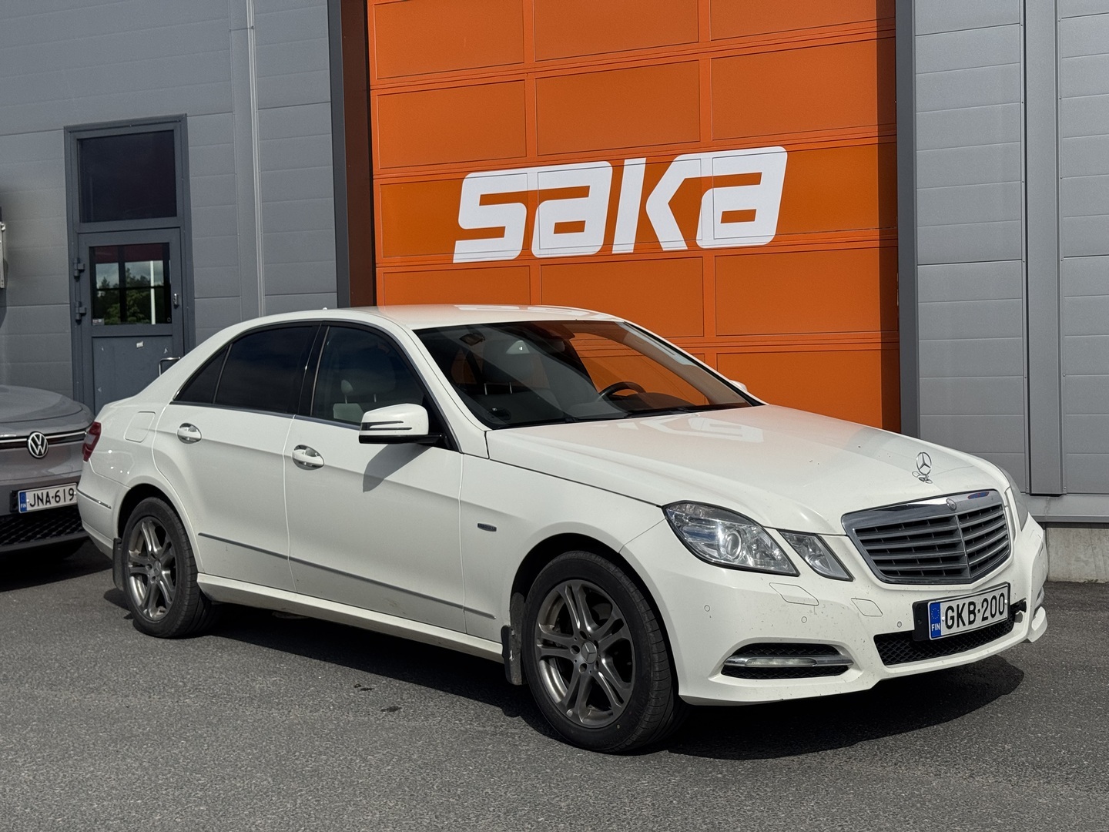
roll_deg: +2.3
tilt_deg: -0.4
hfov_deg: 39.7
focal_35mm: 48
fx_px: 1538
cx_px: 554
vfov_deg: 30.3
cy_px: 416
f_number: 1.78
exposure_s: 1/15385
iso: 64
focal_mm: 6.76
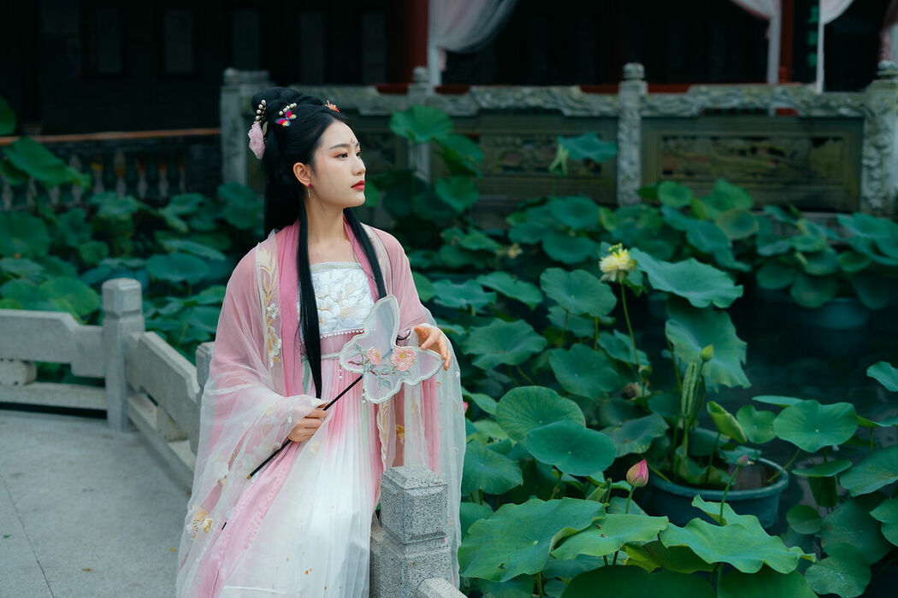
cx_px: 449
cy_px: 299
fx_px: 1247
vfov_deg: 27.0
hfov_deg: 39.6
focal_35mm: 50
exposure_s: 1/250
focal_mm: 50
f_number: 2.8
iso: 100
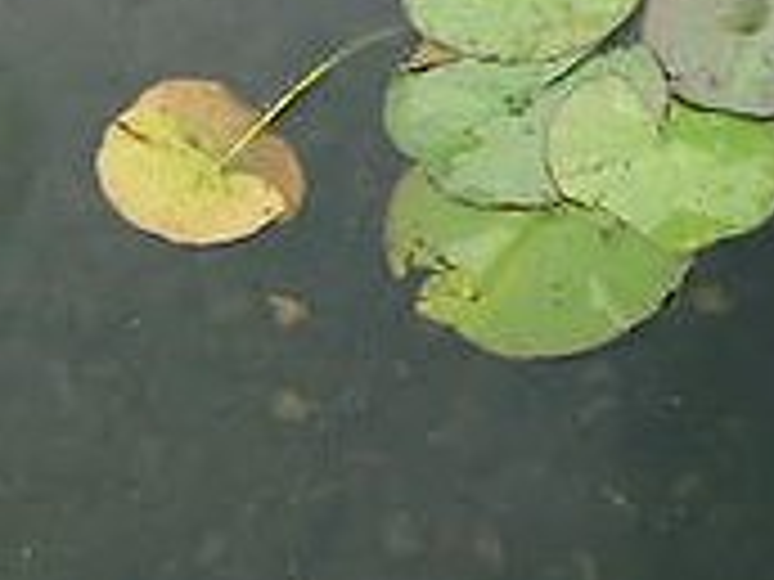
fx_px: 2460
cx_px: 572
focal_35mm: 110
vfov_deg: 12.9
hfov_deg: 17.8
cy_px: -216
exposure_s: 1/200
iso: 100
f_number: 3
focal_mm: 6.5
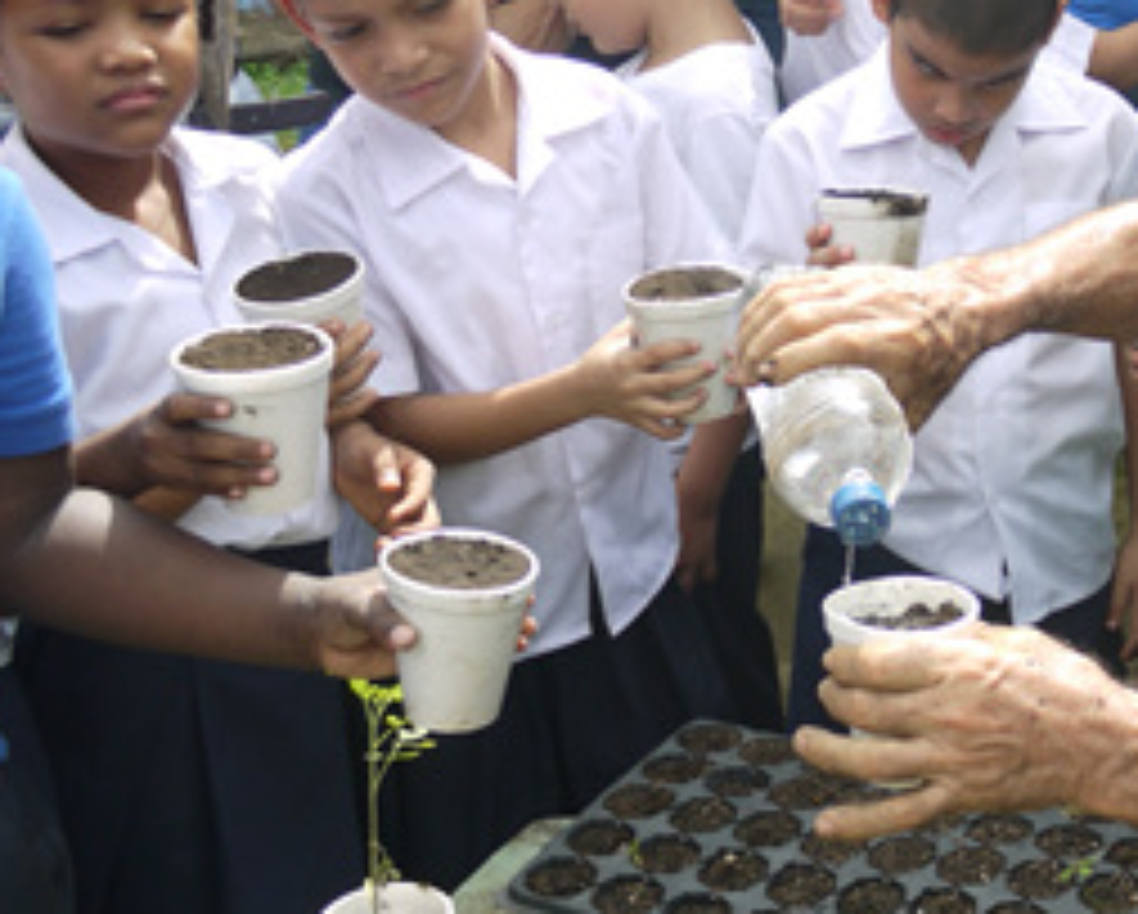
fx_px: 2327
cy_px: 279
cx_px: 1201
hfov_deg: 25.8
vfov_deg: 22.1
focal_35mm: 69
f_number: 4
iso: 100
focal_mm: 14
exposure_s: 1/400
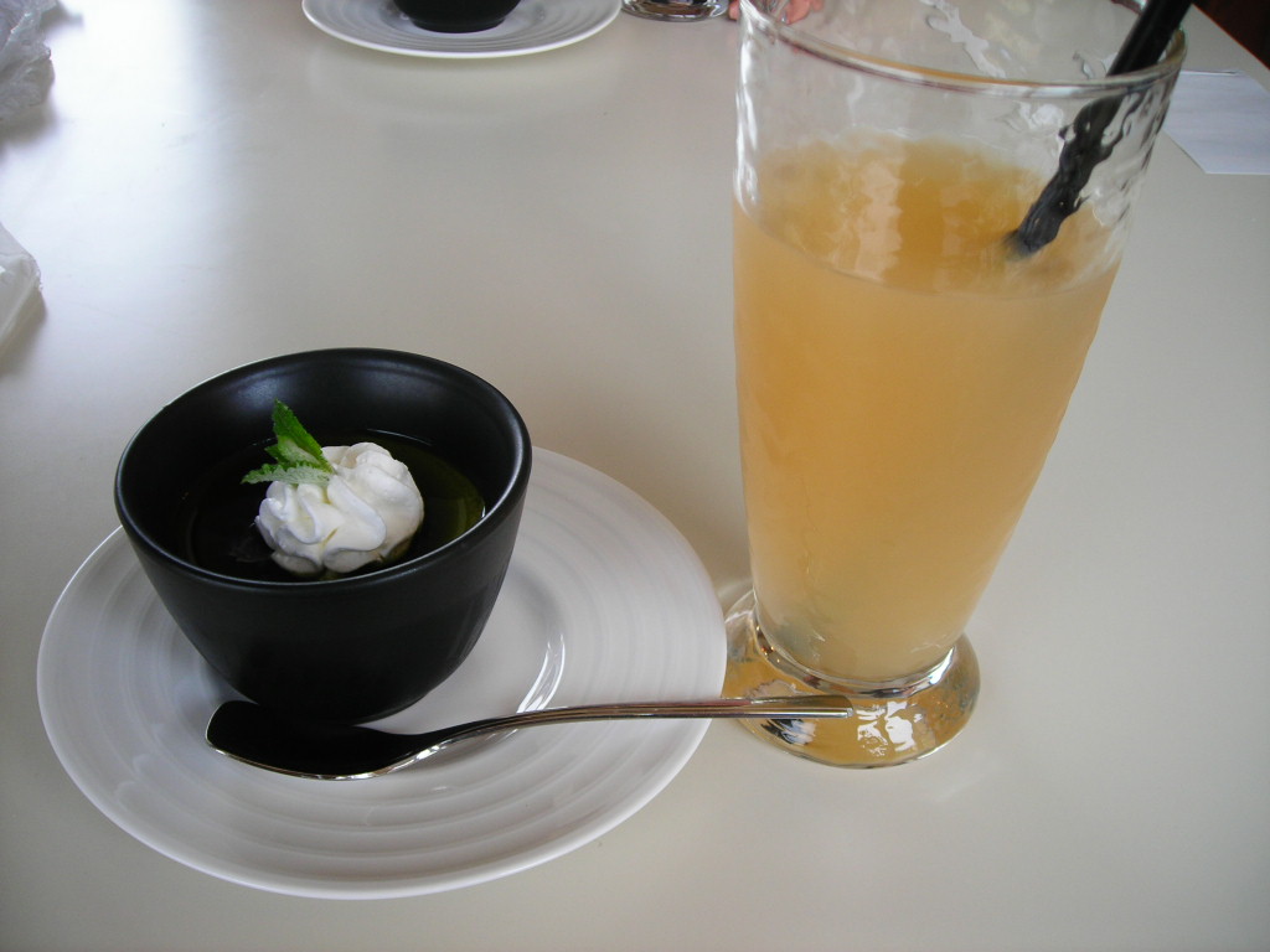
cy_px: 476
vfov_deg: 37.7
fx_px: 1394
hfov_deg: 49.0
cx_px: 635
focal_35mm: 38
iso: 50
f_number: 3.2
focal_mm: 6.3
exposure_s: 1/65.3
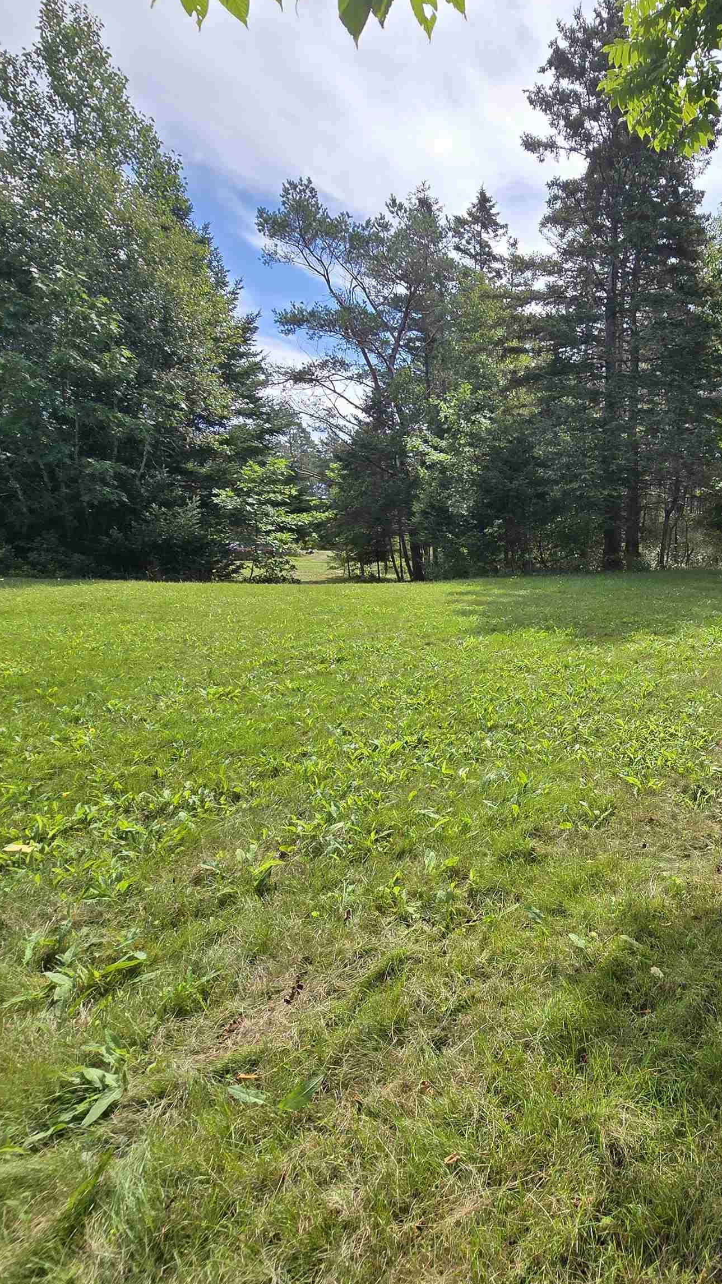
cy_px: 641
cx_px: 623
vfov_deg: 89.6
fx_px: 647
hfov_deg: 52.6
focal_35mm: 19
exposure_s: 1/1513
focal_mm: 2.2
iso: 50
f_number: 2.2
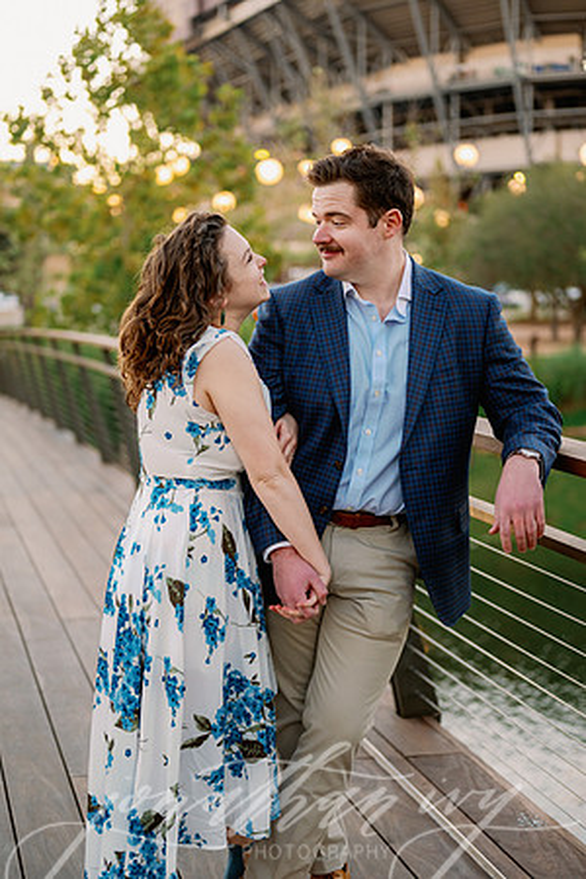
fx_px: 1221
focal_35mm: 50
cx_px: 293
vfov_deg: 39.6
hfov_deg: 27.0
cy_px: 440
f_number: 2
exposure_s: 1/640
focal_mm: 50
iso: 640
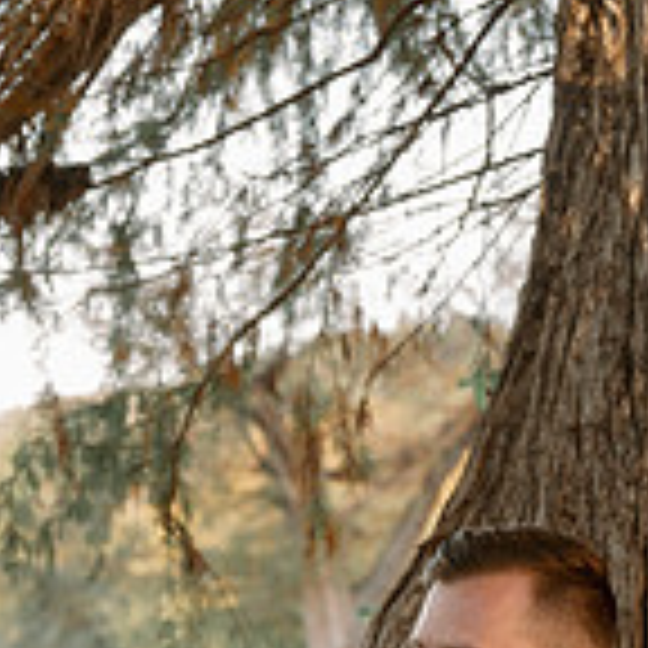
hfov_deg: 14.5
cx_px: 248
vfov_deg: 14.0
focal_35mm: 120
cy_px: 835
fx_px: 2541
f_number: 2.8
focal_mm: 35
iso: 250
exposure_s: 1/200
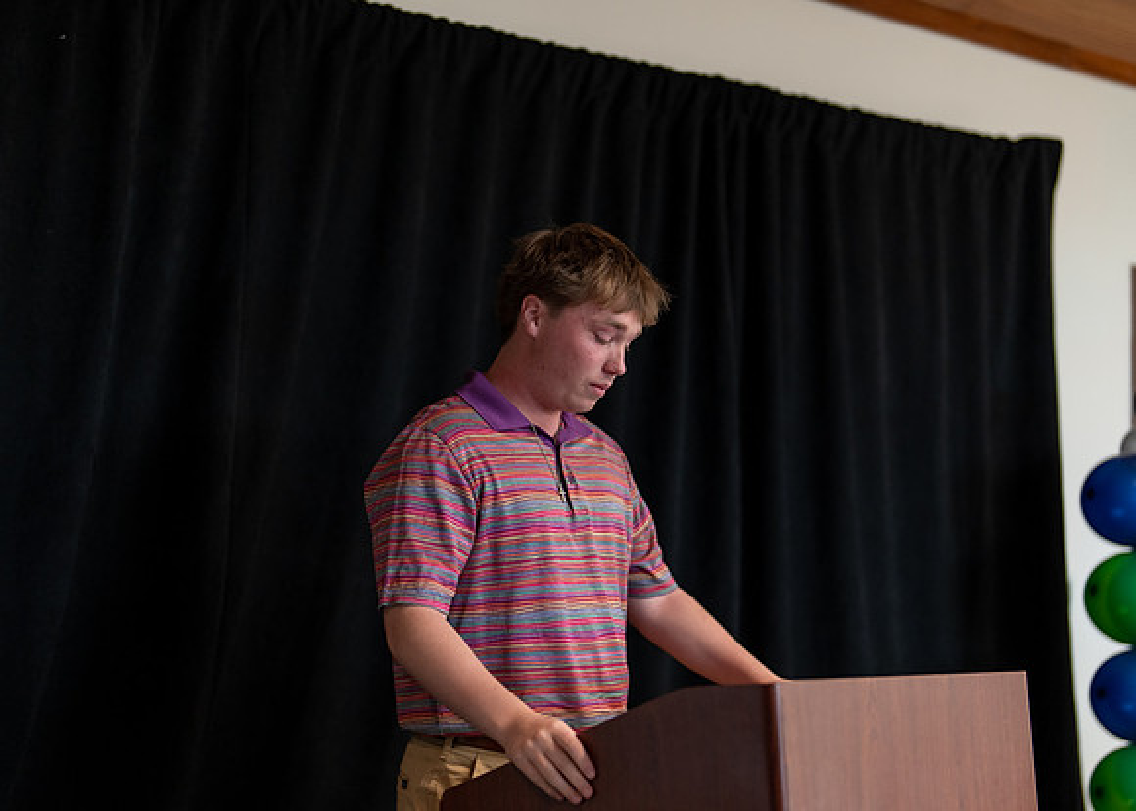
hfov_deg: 32.0
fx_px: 1981
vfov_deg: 23.1
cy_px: 474
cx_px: 546
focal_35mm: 61
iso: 500
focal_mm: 50
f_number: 1.2
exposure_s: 1/320
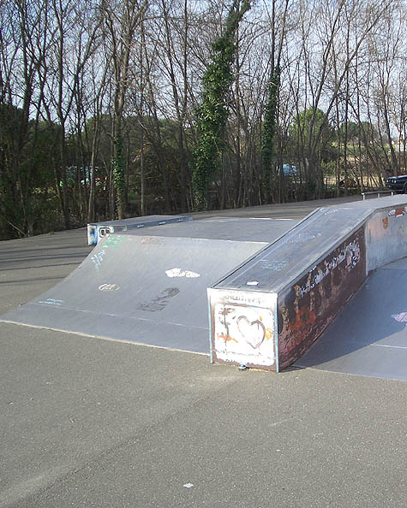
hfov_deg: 32.0
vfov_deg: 40.3
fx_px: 693
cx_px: 315
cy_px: 253
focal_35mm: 46
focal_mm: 5.8
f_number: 2.6
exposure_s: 1/500
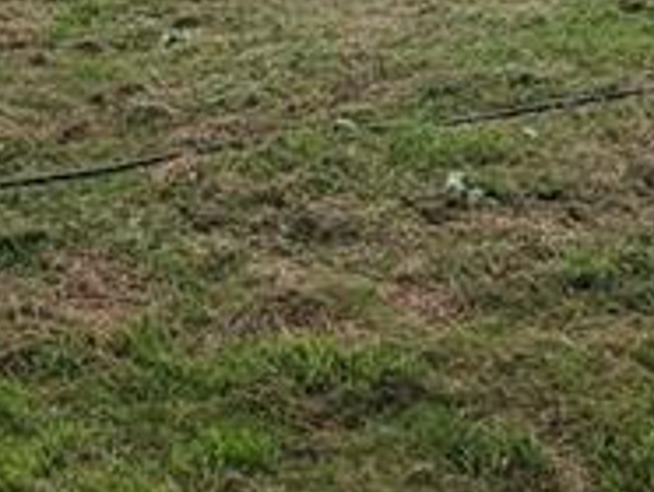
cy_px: -144
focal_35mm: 88
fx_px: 1665
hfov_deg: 21.7
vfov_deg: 16.0
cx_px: 56
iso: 71
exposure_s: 1/23.8
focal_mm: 2.22
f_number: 2.2
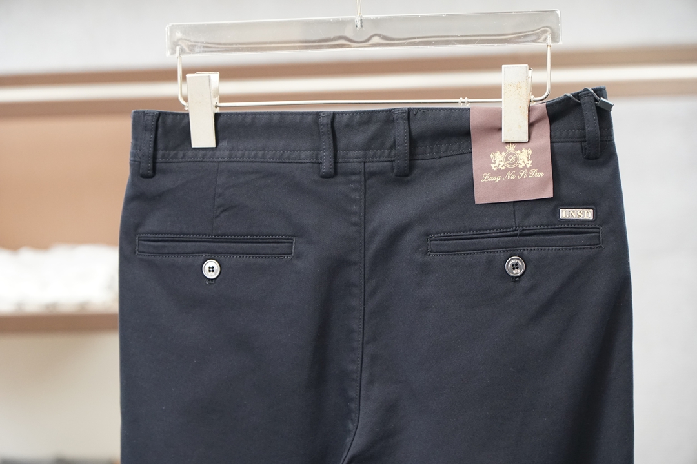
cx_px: 348
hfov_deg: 19.5
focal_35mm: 105
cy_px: 232
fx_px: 2033
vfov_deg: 13.0
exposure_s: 1/125
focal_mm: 70
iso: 1600
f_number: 4
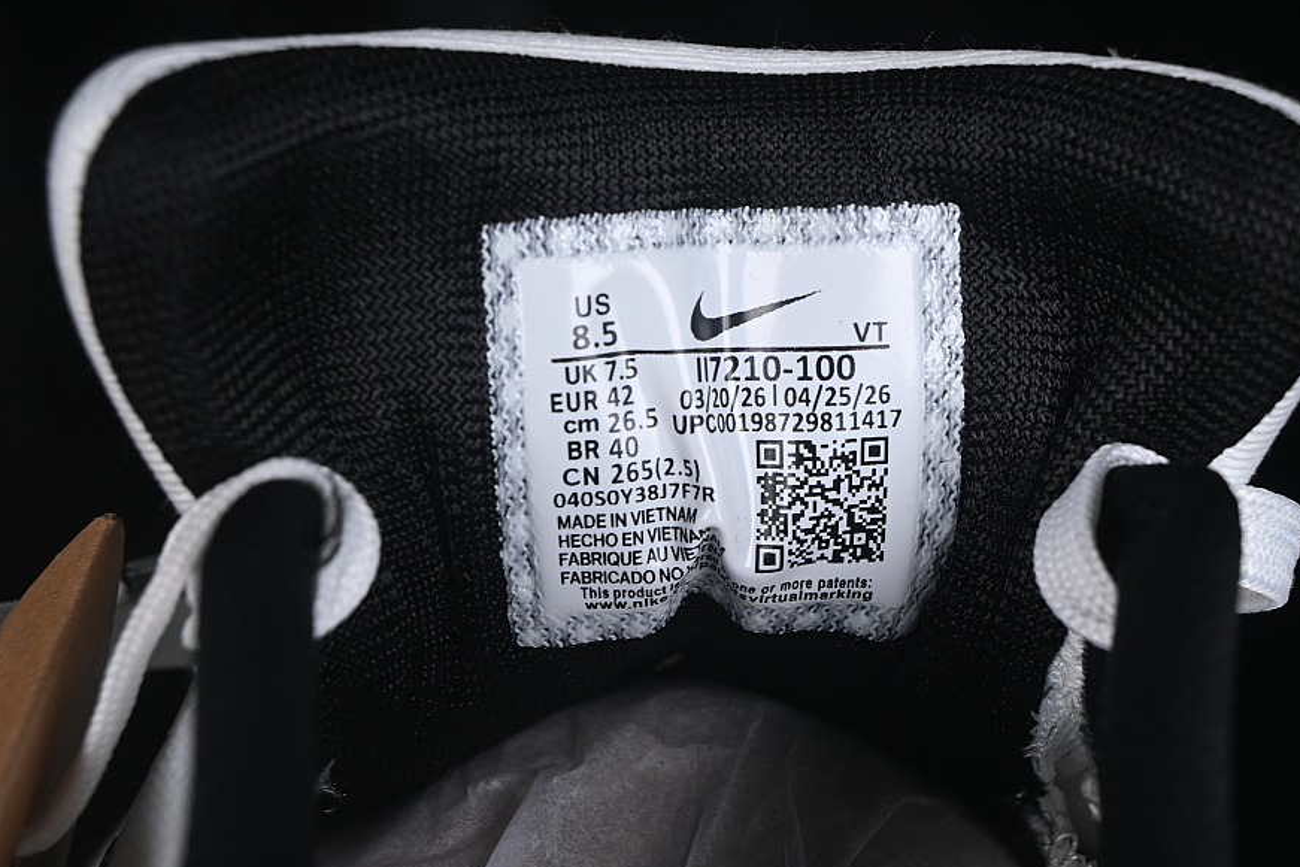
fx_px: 3359
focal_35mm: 93
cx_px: 707
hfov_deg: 21.9
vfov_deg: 14.7
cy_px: 436
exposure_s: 1/80
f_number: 8
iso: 160
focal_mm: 50
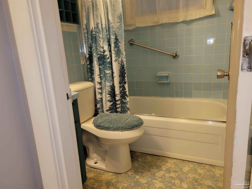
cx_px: 126
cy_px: 94
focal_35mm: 26
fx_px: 189
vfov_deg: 53.1
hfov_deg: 67.3
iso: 125
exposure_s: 1/15
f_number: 1.8
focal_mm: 5.4
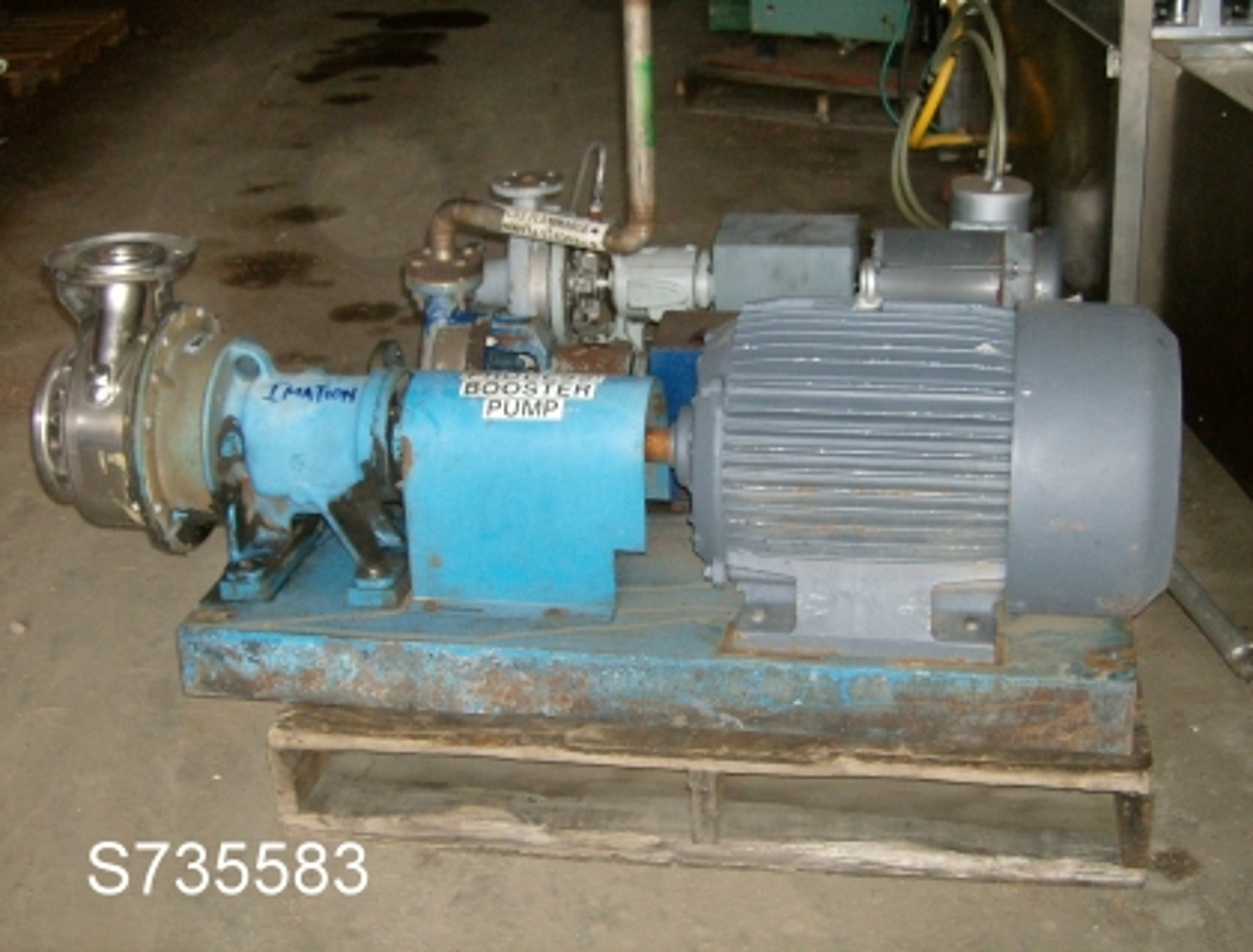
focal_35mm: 56
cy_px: 476
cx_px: 626
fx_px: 2036
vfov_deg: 26.3
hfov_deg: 34.2
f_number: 3.4
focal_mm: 9.3
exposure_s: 1/82.2
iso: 200
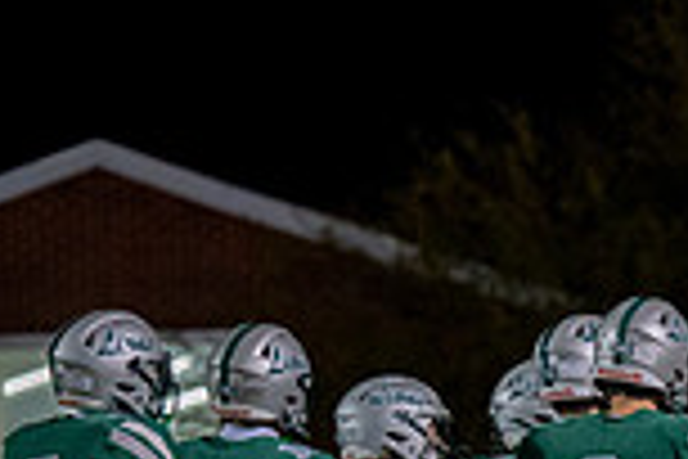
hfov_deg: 3.6
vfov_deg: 2.4
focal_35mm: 564
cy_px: 647
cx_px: 1130
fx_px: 10778
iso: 3200
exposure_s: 1/1000
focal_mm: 134
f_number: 2.8
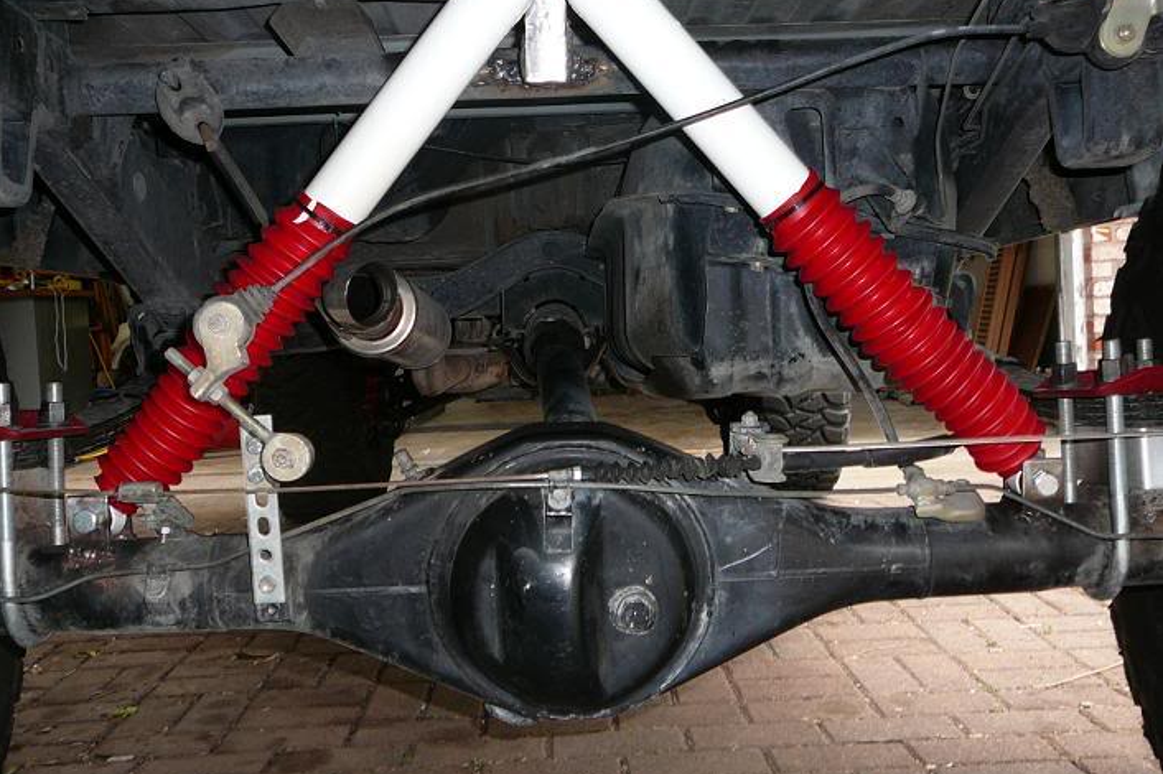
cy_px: 344
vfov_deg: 35.9
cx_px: 574
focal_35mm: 37
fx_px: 1195
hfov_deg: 51.9
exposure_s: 1/30
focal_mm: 5.2
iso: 100
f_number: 2.8
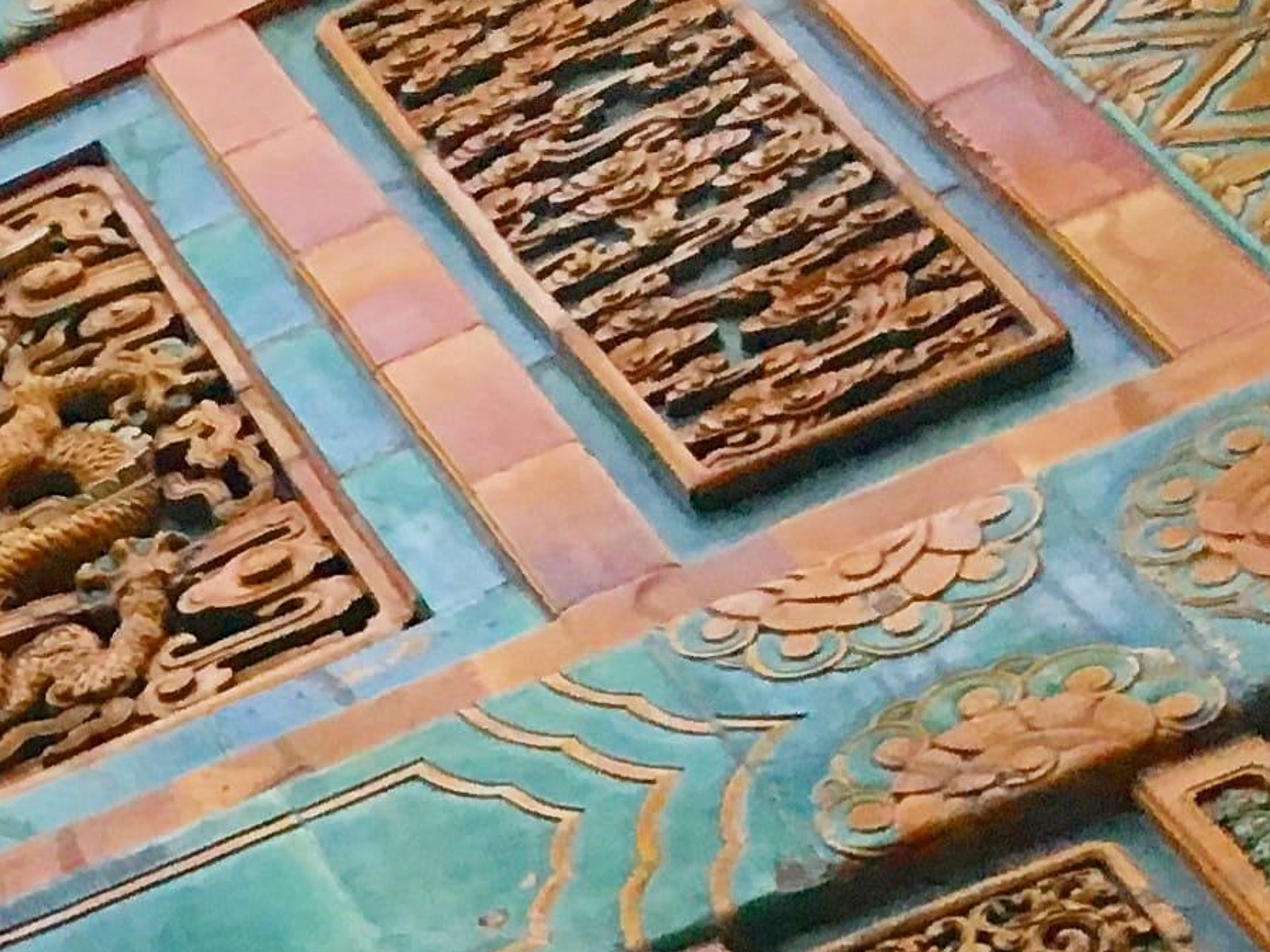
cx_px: -1027
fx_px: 4806
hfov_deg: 13.5
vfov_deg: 10.8
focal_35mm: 131
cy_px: 1528
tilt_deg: +49.5
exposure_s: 1/33
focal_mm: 4.15
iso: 50
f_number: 2.2
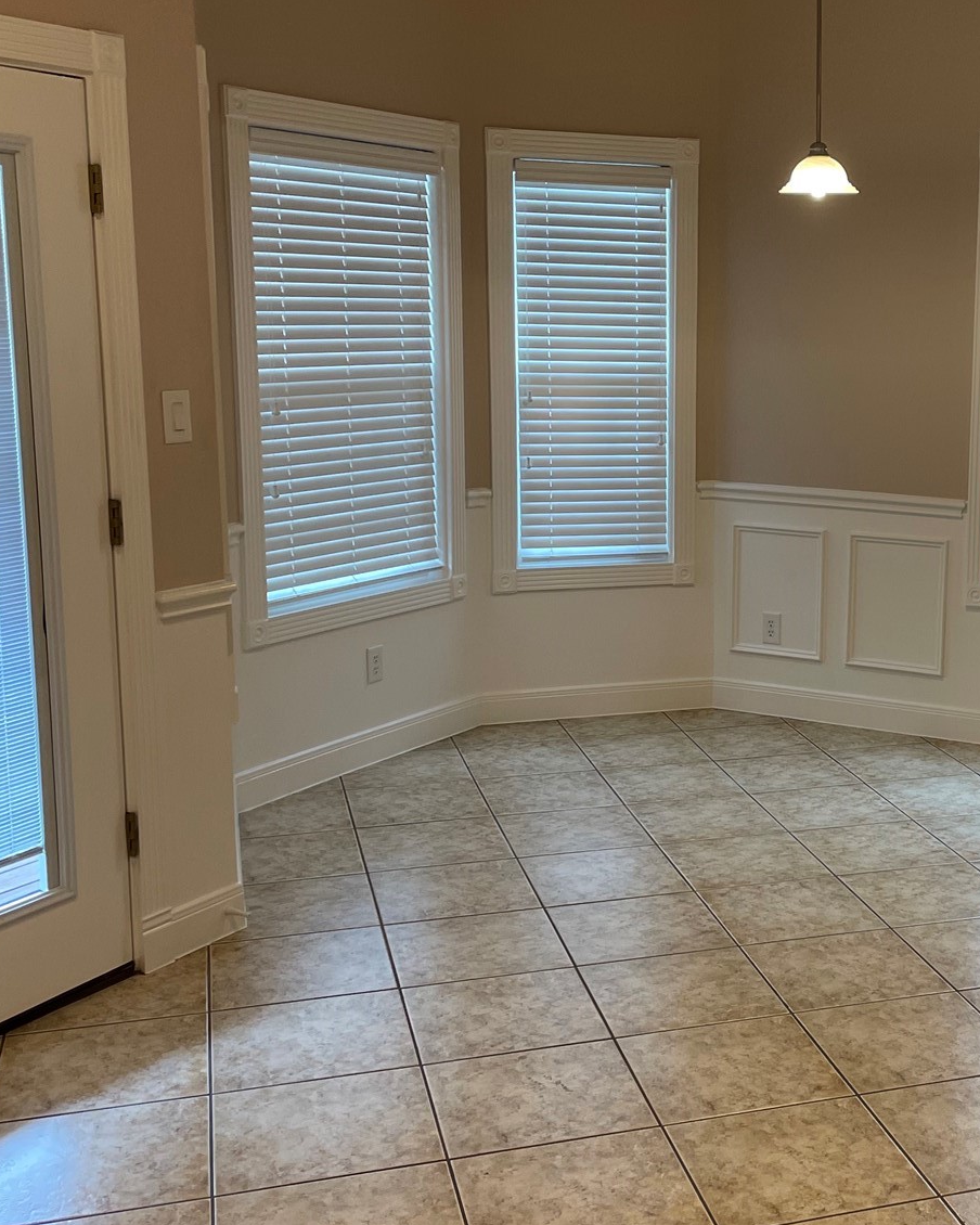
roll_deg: -0.2
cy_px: 621
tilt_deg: -7.9
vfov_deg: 40.3
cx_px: 821
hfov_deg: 31.7
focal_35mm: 46
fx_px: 1668
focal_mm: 4.2
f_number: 1.6
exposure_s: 1/60
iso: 80
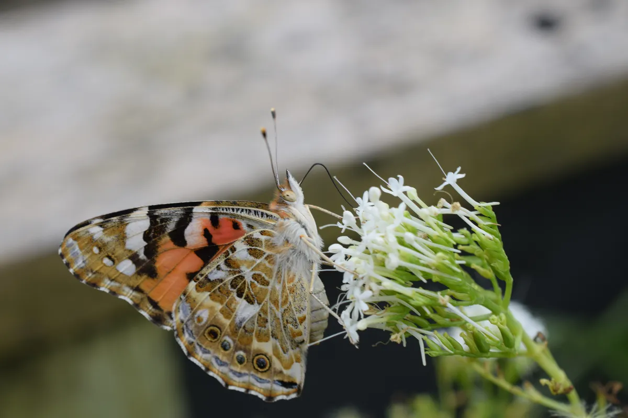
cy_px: 209
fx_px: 1047
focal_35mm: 60
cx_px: 314
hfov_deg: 33.4
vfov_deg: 22.6
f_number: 8
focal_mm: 40
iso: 200
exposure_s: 1/250
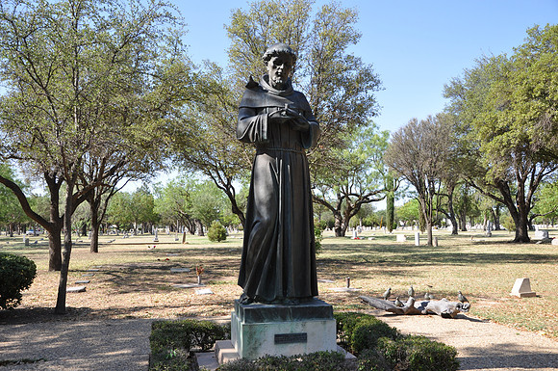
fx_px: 557
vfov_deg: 36.8
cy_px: 186
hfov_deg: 53.2
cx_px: 279
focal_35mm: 36
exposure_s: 1/200
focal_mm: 24
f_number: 7.1
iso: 200
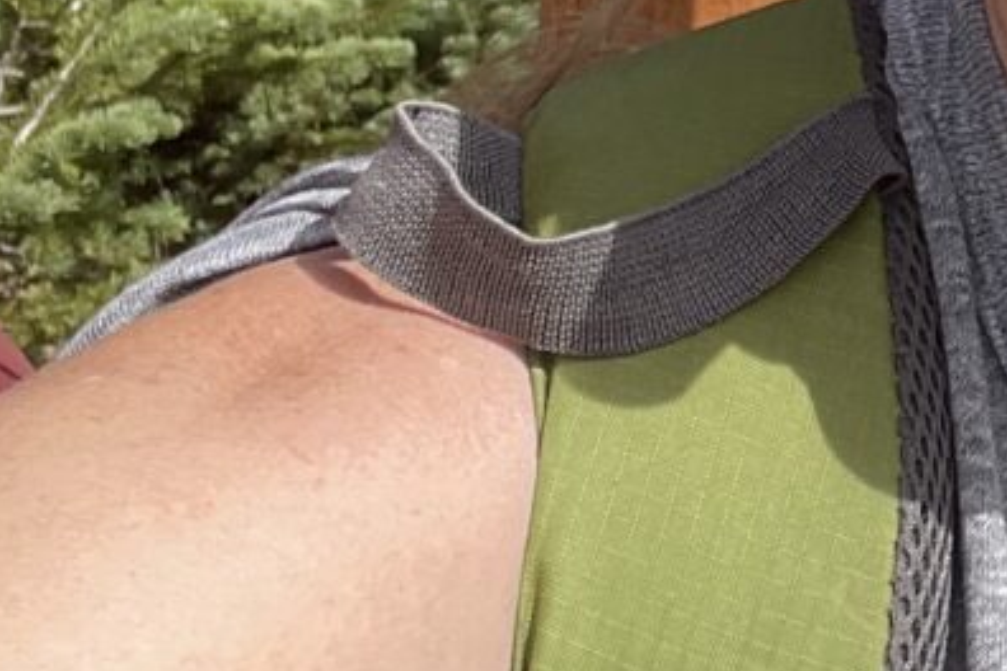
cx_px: 1640
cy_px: -356
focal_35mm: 116
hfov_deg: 15.8
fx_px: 3245
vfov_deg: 11.3
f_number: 2.2
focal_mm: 2.71
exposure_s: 1/667
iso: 25
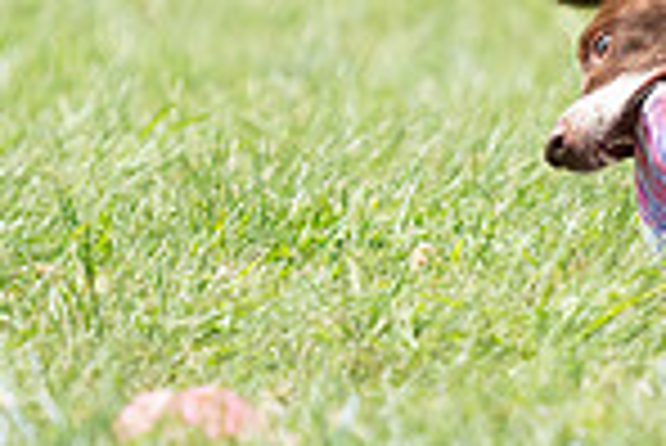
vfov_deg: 1.0
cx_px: 963
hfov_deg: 1.4
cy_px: -137
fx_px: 26629
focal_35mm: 1438
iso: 2000
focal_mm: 368
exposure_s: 1/4000
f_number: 6.3
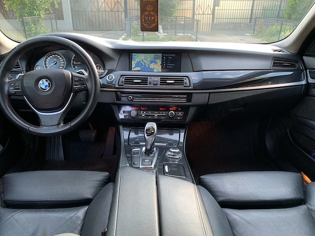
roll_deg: -0.6
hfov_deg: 67.3
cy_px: 118
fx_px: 237
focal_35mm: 26
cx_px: 158
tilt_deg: -22.9
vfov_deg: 53.1
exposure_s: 1/65
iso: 100
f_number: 1.8
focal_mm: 4.25
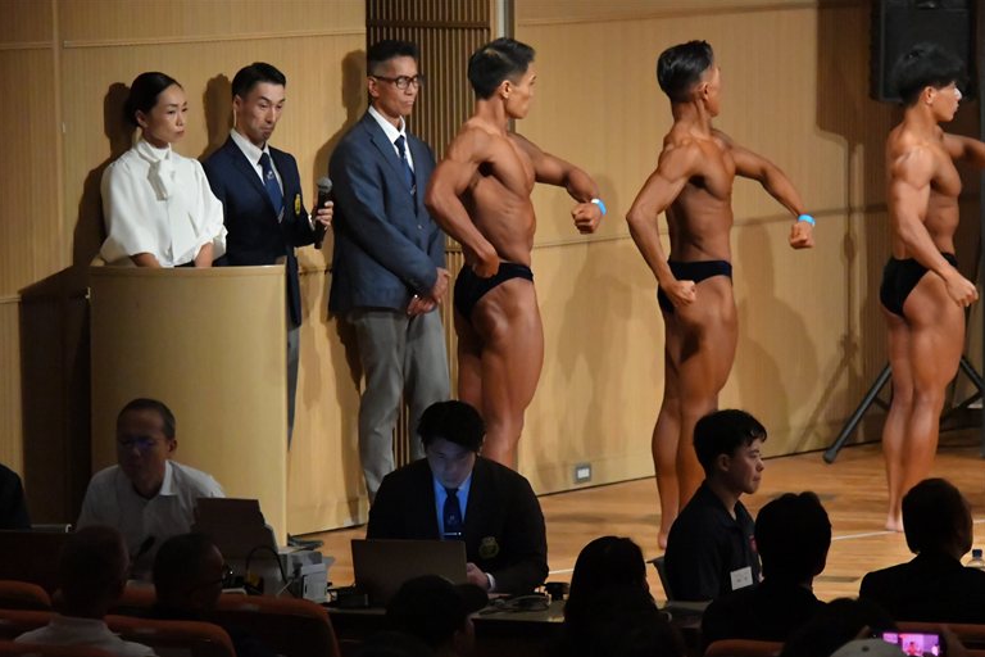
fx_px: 6210
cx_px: 492
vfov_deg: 6.1
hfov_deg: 9.1
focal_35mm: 227
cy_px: 330
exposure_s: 1/400
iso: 11400
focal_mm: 150
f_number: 5.6
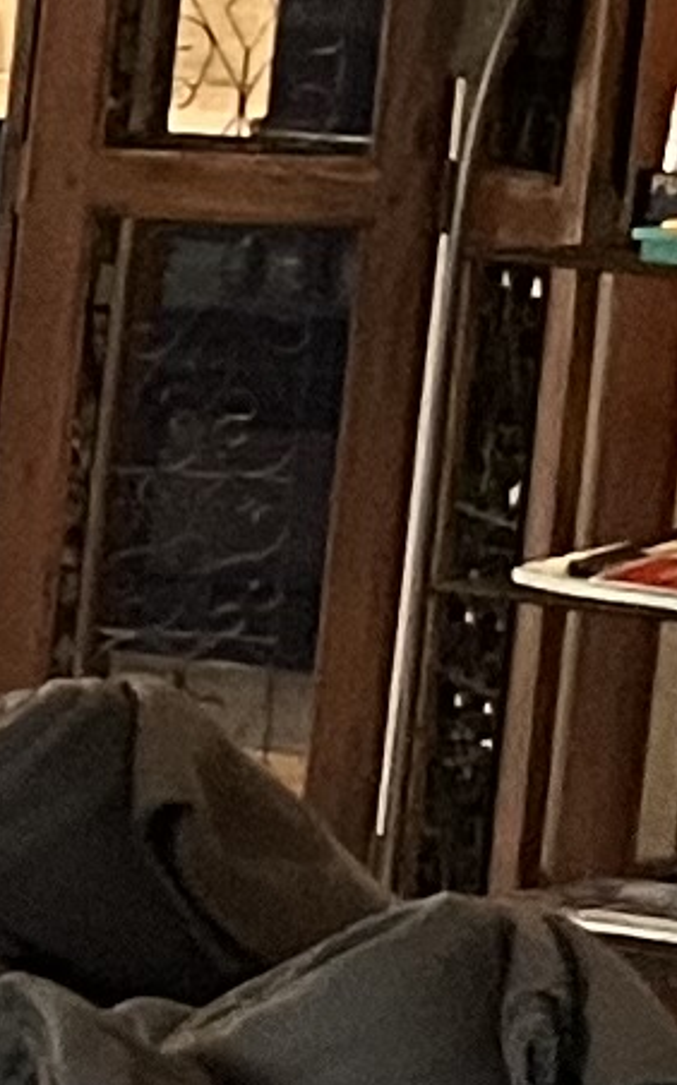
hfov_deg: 4.1
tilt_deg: -11.2
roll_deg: -0.3
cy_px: 900
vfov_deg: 8.5
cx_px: -3620
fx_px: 7271
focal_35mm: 246
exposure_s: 1/60
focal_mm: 5.1
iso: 250
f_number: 1.6
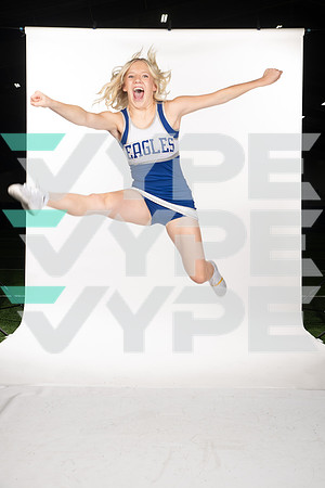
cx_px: 162
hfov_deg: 30.5
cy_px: 244
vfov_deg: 44.5
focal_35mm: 44
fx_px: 596
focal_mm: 44
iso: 200
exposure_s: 1/500
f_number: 7.1
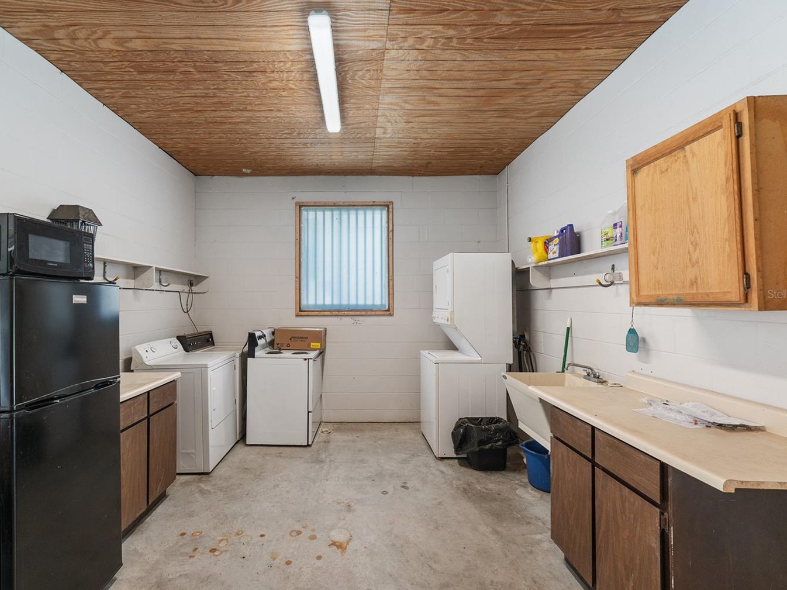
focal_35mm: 16
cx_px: 352
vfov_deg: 78.1
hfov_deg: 94.2
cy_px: 294
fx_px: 364
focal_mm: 14
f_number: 8
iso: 400
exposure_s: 1/4
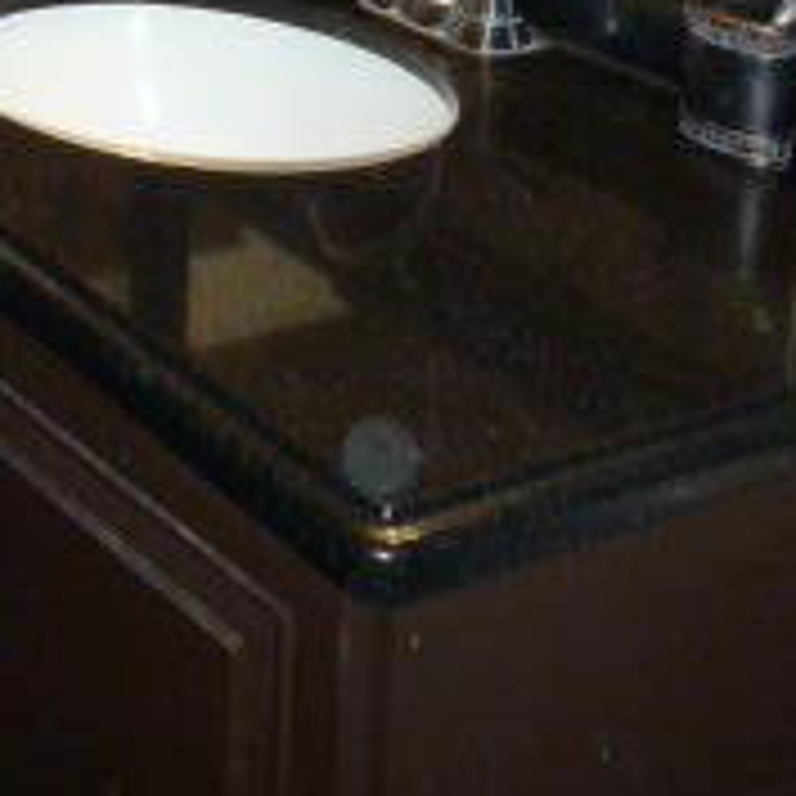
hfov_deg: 20.9
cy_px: -274
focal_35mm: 80
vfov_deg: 19.7
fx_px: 2081
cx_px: -9
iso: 400
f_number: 3.3
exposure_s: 1/125
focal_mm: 4.1
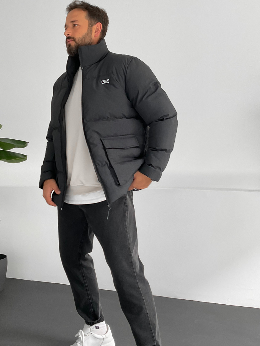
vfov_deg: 44.6
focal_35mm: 42
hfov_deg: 34.1
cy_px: 144
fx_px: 421
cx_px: 94
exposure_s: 1/120
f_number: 1.8
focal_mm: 3
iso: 64
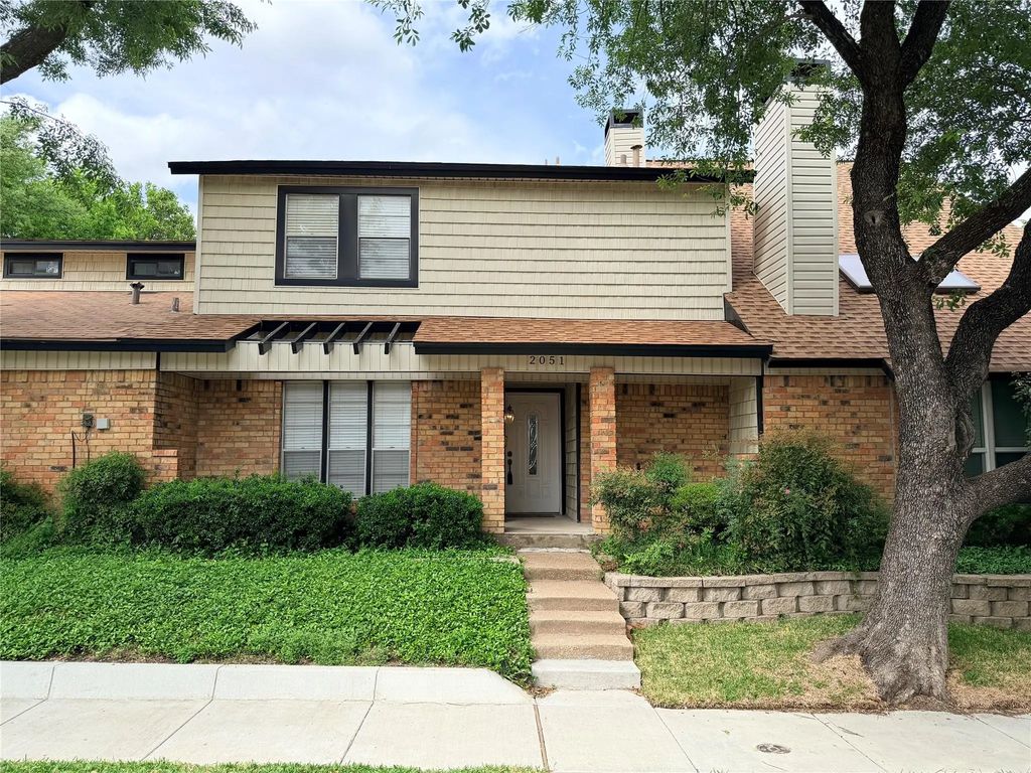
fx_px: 715
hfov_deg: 71.6
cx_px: 516
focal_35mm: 24
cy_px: 386
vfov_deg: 56.8
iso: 100
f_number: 1.78
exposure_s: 1/3279
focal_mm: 6.76
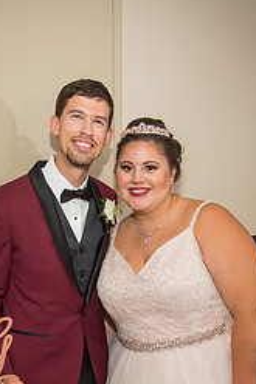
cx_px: 99
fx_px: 619
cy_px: 313
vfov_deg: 33.4
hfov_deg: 23.3
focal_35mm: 58
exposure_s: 1/125
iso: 800
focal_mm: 32
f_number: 5.6
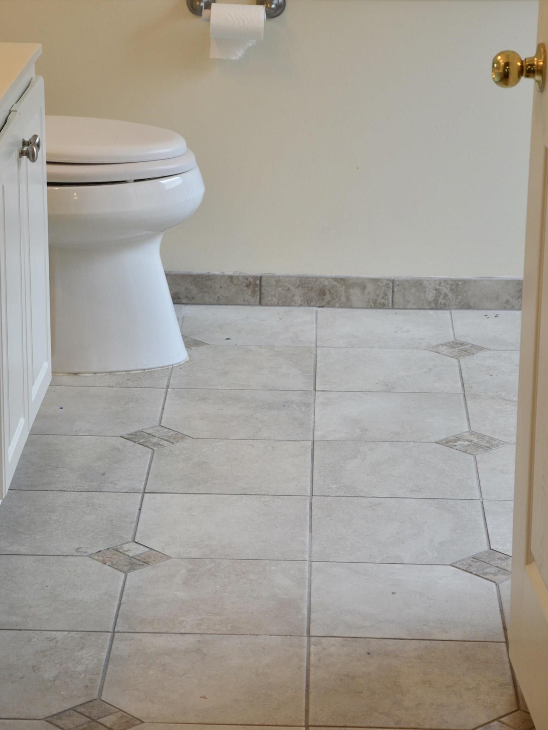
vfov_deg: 18.0
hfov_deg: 13.6
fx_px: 2301
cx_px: 209
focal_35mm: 109
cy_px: 365
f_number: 5
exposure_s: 1/60
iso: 400
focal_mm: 50
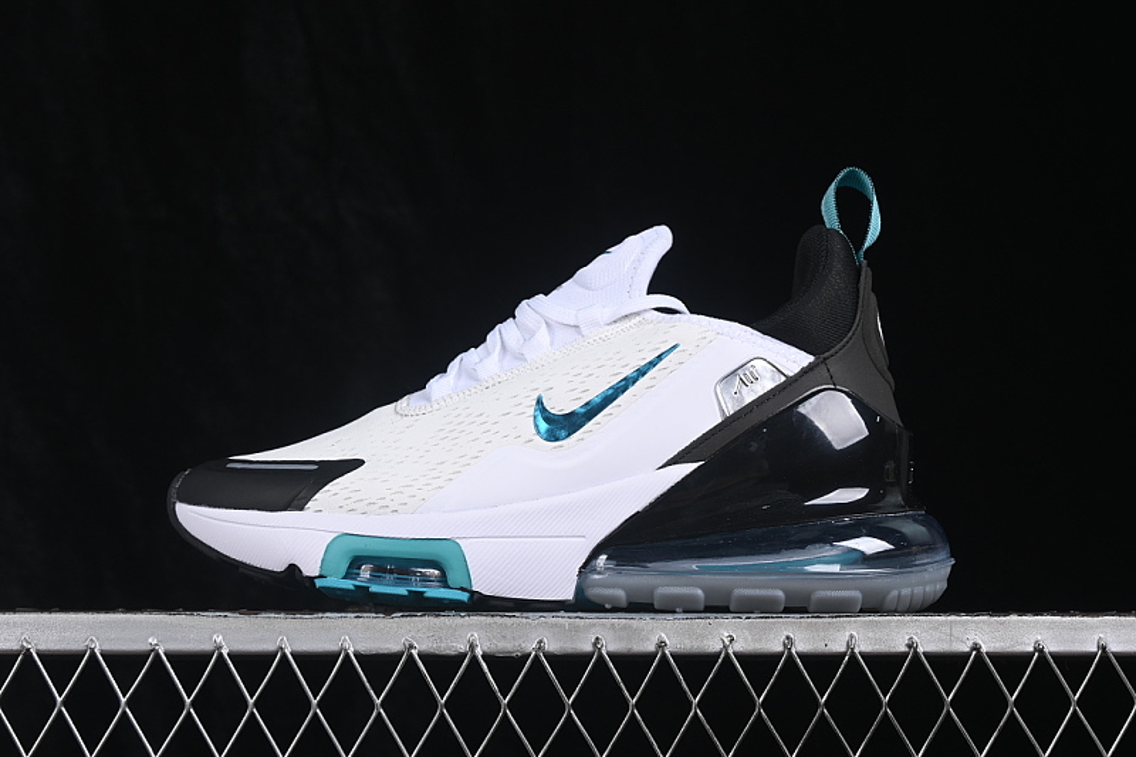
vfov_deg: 18.2
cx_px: 568
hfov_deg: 27.0
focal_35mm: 75
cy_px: 378
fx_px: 2366
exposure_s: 1/80
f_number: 8
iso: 160
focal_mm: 50
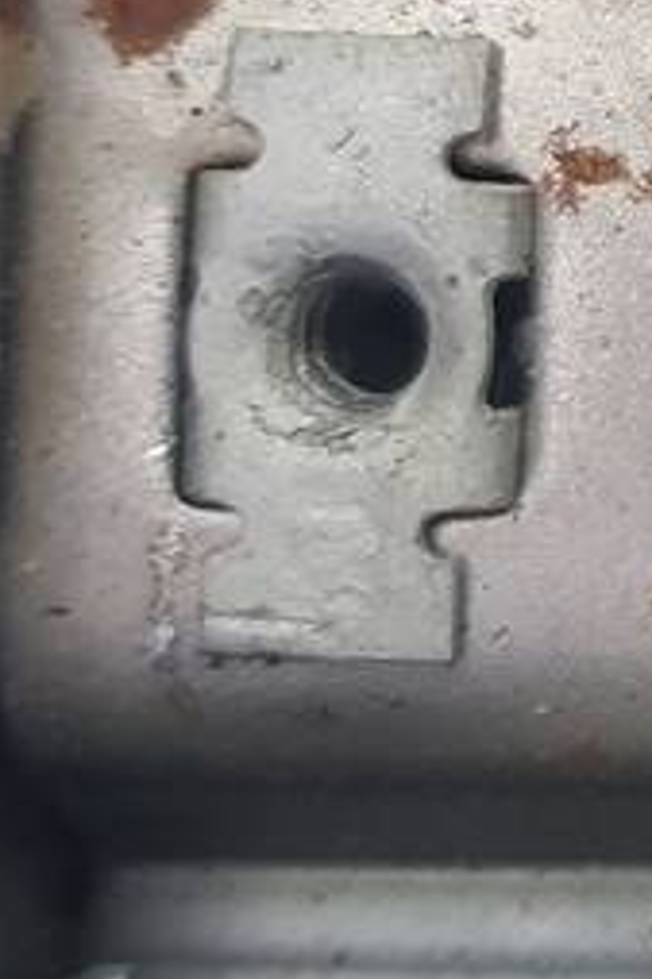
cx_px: 1501
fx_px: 2965
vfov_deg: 18.4
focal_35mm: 109
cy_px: 35
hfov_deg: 10.9
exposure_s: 1/50
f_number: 1.7
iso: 200
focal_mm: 4.2
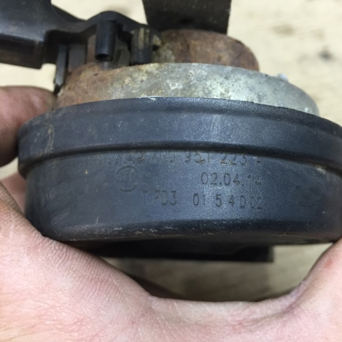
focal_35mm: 35
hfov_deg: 47.2
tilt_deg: -47.1
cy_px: 171
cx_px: 188
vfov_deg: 47.2
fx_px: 391
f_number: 2.2
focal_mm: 4.15
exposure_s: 1/33
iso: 125
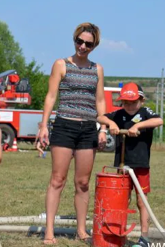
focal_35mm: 187
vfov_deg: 11.0
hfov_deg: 7.4
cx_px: 86
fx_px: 1284
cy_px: 115
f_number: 9
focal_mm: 70
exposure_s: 1/320
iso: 100
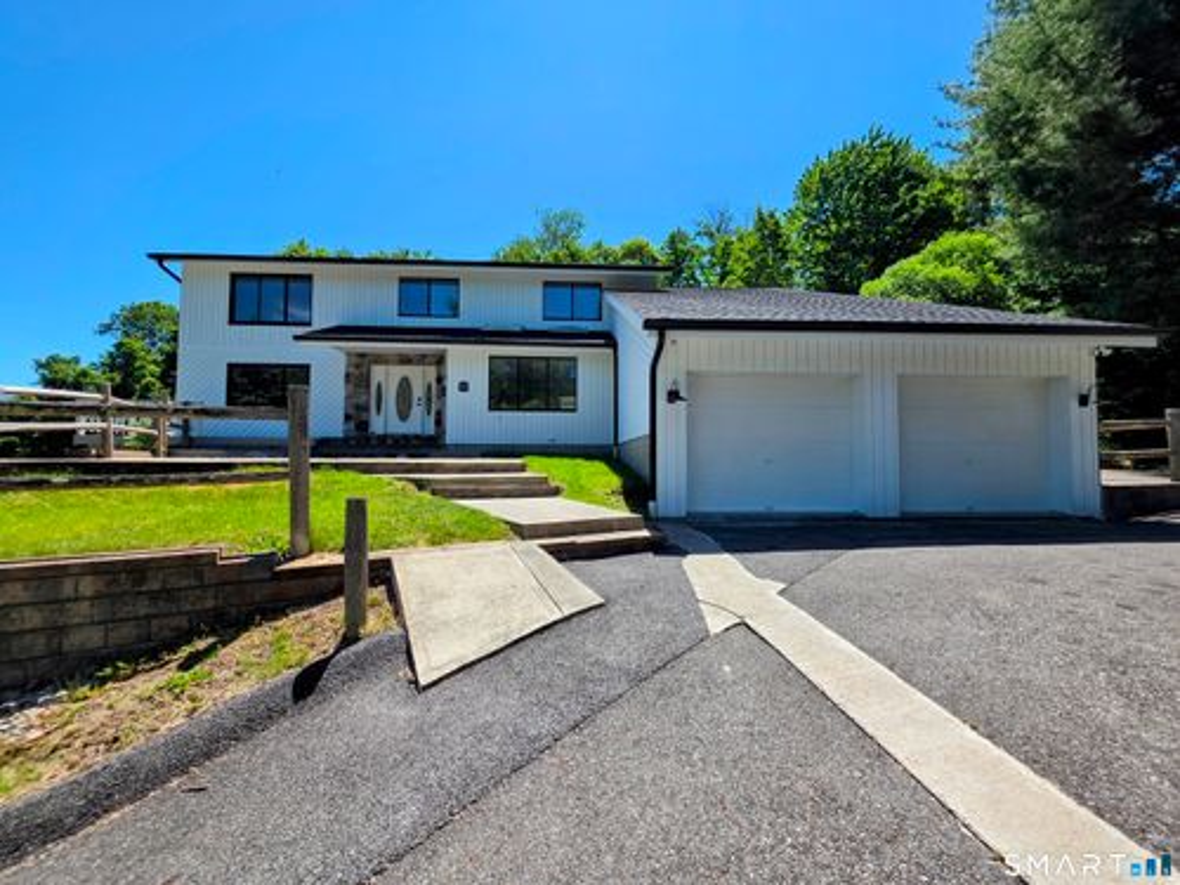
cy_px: 442
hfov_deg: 106.2
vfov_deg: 89.9
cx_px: 590
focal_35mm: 13
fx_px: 443
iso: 40
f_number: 1.9
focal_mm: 2.2
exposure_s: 1/1899
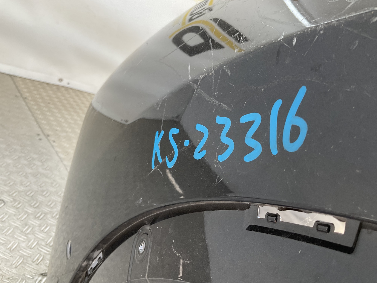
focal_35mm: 29
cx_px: 188
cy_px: 142
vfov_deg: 48.2
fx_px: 316
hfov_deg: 61.7
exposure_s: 1/100
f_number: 1.8
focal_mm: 3
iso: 32
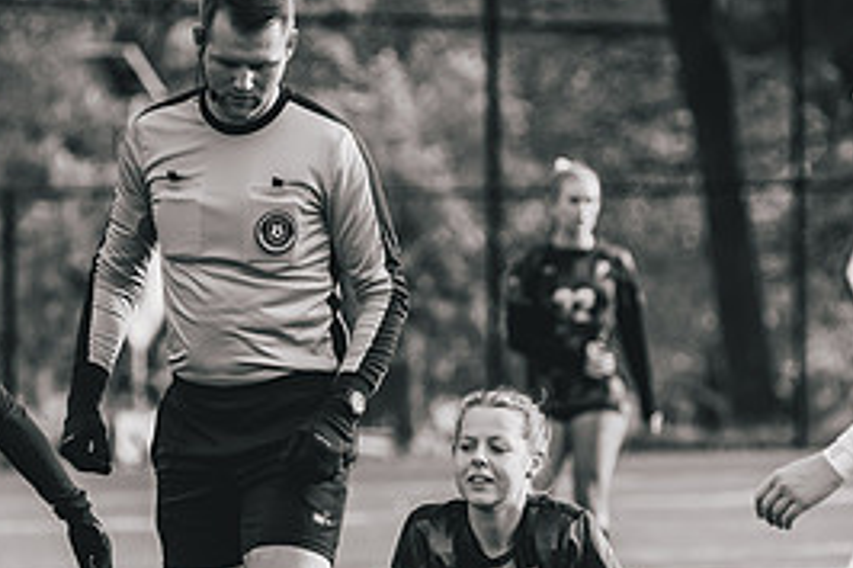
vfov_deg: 2.3
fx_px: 14302
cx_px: 603
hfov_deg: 3.4
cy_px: 544
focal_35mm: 604
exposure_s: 1/800
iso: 800
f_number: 6.3
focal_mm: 277
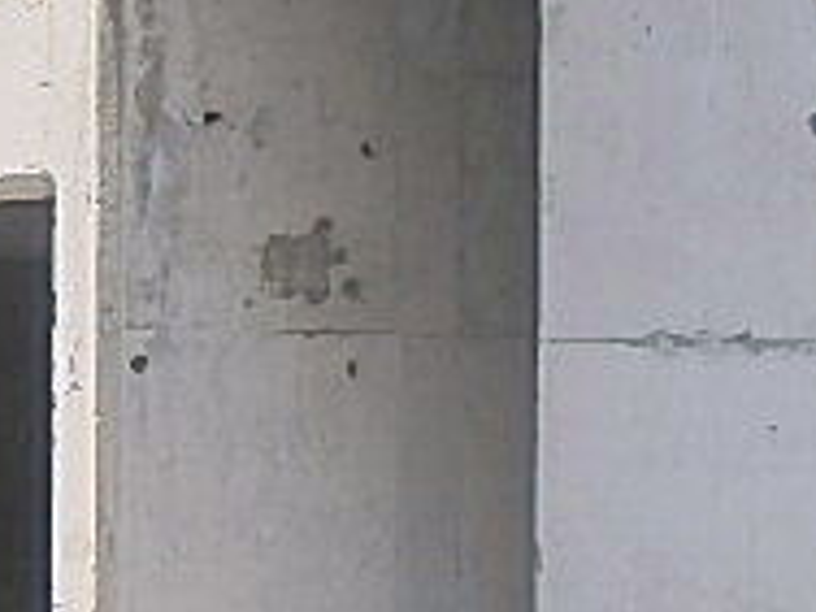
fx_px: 3135
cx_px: -508
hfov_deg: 13.7
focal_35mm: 133
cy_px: 234
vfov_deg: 11.1
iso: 125
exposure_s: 1/320
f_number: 5.1
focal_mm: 6.9
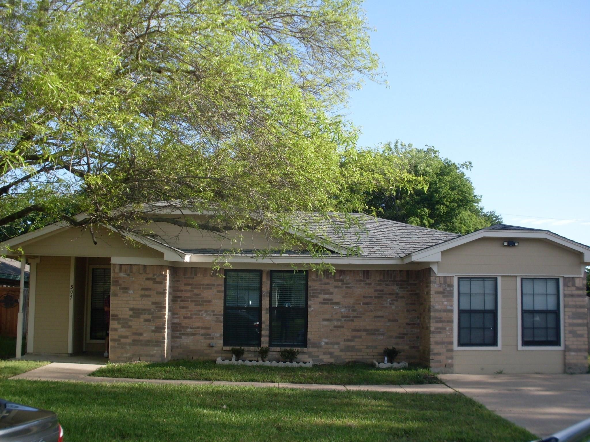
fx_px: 648
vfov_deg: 37.7
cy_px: 221
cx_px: 295
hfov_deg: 49.0
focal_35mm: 38
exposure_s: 1/90
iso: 80
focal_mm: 6.3
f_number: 8.4
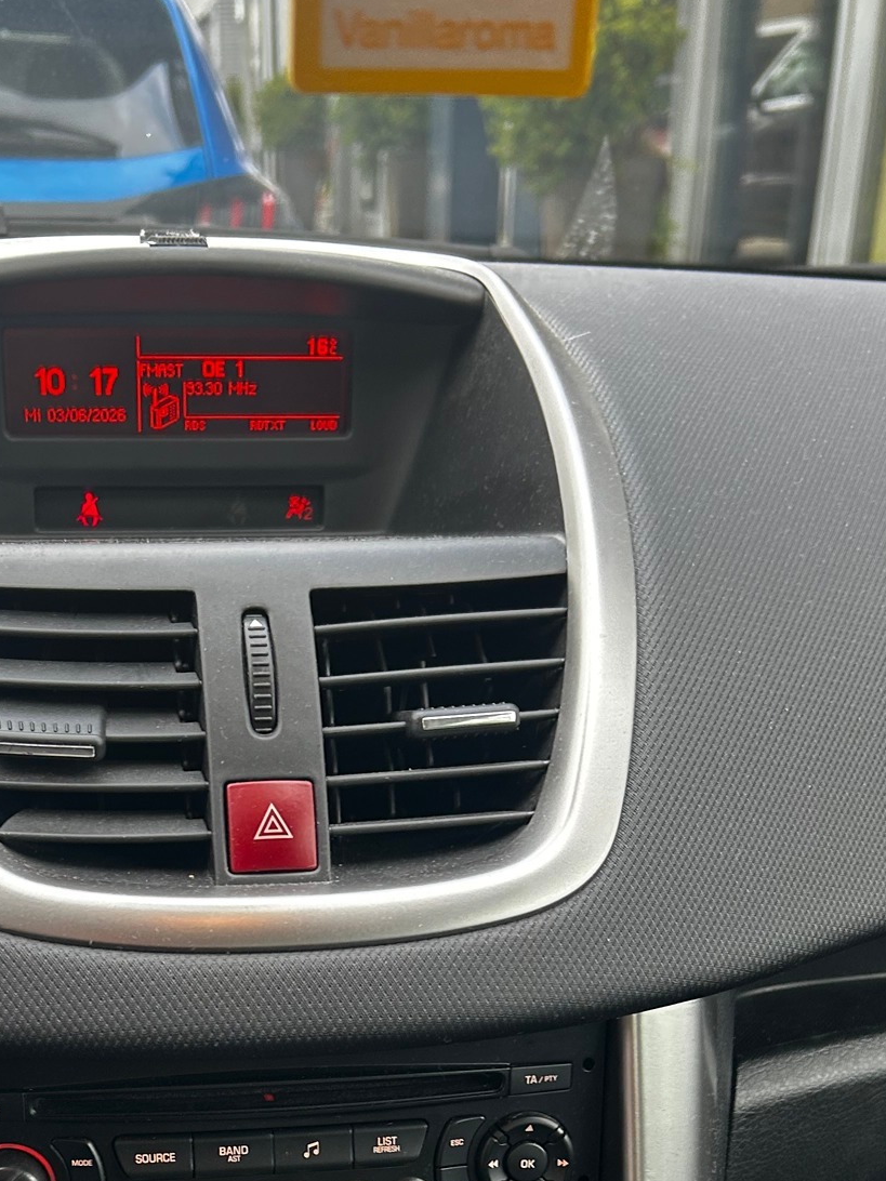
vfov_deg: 37.2
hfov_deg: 30.0
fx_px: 1638
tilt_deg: -29.7
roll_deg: +1.7
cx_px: 275
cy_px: 1050
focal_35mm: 48
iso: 64
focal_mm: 5.7
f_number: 1.5
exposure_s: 1/121
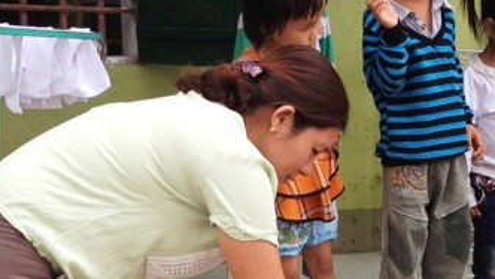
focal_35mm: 92
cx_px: 438
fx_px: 1208
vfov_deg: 12.9
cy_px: 304
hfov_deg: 22.6
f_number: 2.4
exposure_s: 1/321
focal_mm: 4.28
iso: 50
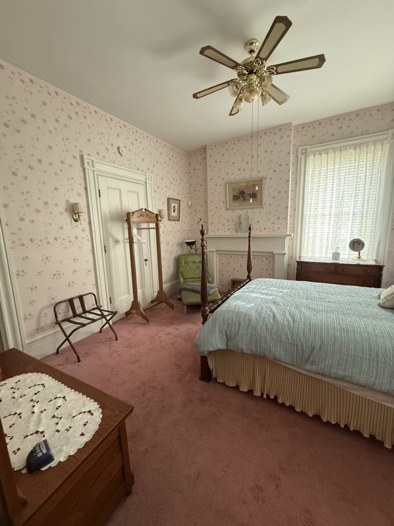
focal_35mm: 14
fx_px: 212
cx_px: 197
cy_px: 263
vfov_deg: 102.1
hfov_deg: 85.7
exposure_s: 1/60
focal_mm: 2.22
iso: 320
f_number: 2.2
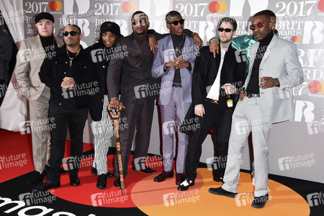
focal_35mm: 40
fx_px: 360
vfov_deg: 33.4
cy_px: 108
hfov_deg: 48.5
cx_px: 162
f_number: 5.6
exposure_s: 1/250
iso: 400
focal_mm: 40
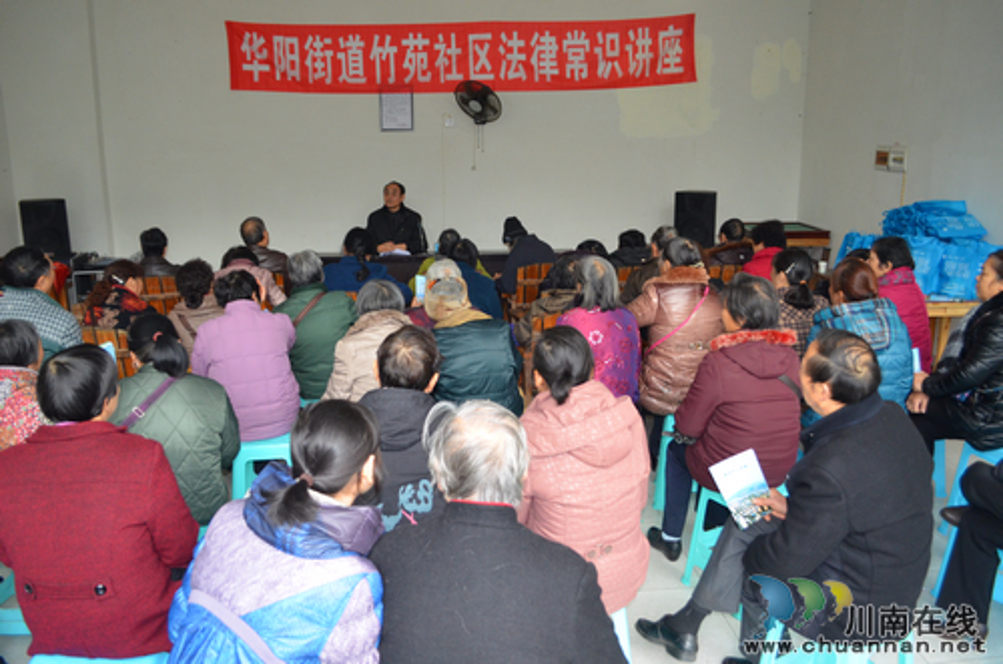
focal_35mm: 30
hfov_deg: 62.0
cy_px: 332
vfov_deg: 43.4
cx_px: 502
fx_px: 834
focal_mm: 20
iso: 1000
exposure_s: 1/60
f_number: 3.8
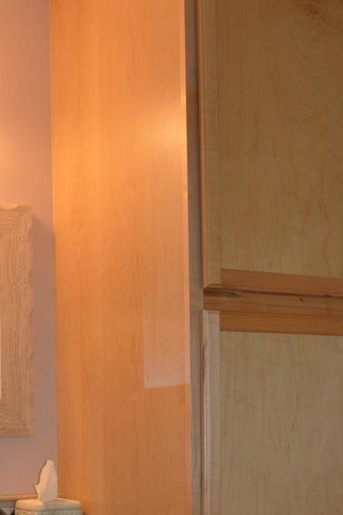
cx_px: 1
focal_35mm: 68
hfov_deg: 19.4
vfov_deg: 28.5
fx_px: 972
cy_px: 461
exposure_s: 1/60
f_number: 3.5
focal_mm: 18
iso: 450
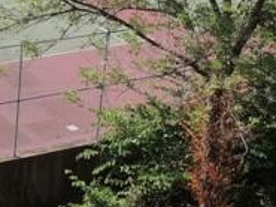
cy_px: -82
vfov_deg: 12.5
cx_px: -100
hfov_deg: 16.2
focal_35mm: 114
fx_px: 910
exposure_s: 1/800
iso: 100
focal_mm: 5.8
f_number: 3.2
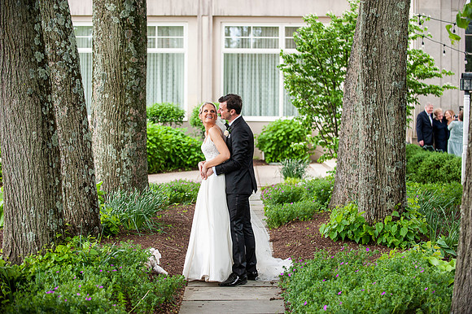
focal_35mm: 82
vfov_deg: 16.6
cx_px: 236
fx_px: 1074
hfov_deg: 24.8
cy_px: 157
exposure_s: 1/320
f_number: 3.5
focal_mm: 82
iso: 640
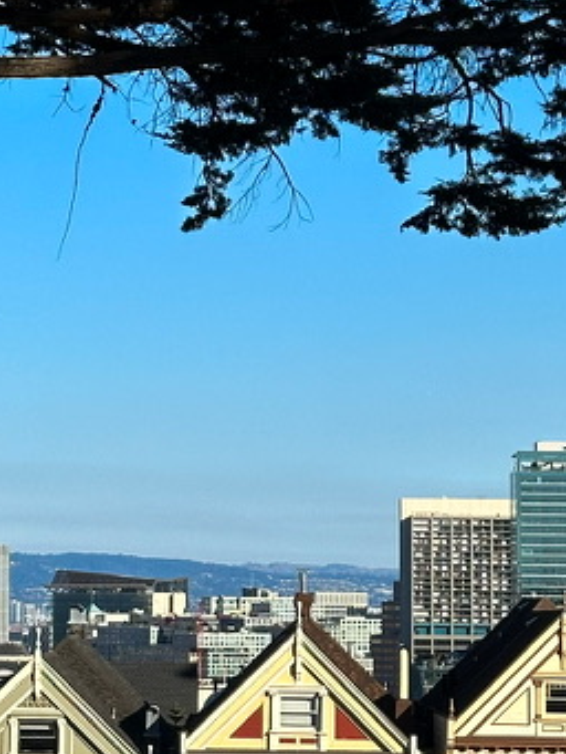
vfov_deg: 13.7
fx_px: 3137
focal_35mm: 144
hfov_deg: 10.3
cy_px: 203
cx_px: 444
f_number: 1.8
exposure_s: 1/4800
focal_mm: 6.86
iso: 64
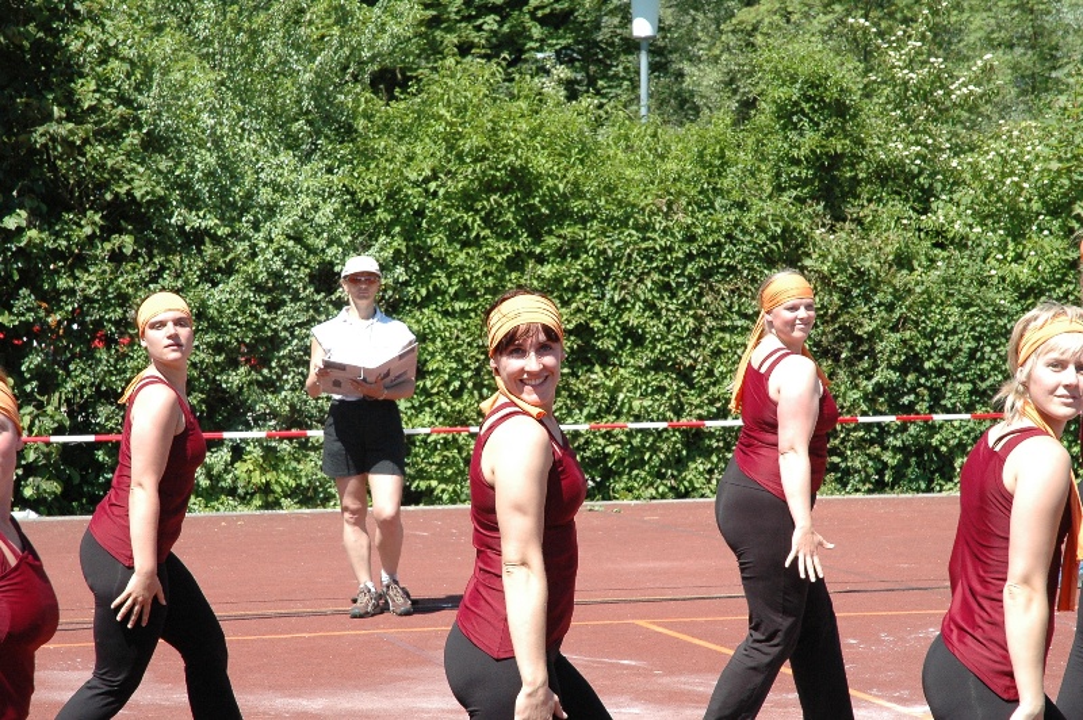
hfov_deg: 19.5
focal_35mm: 105
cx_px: 542
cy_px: 360
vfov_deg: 13.0
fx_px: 3156
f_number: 11
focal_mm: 70
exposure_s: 1/320
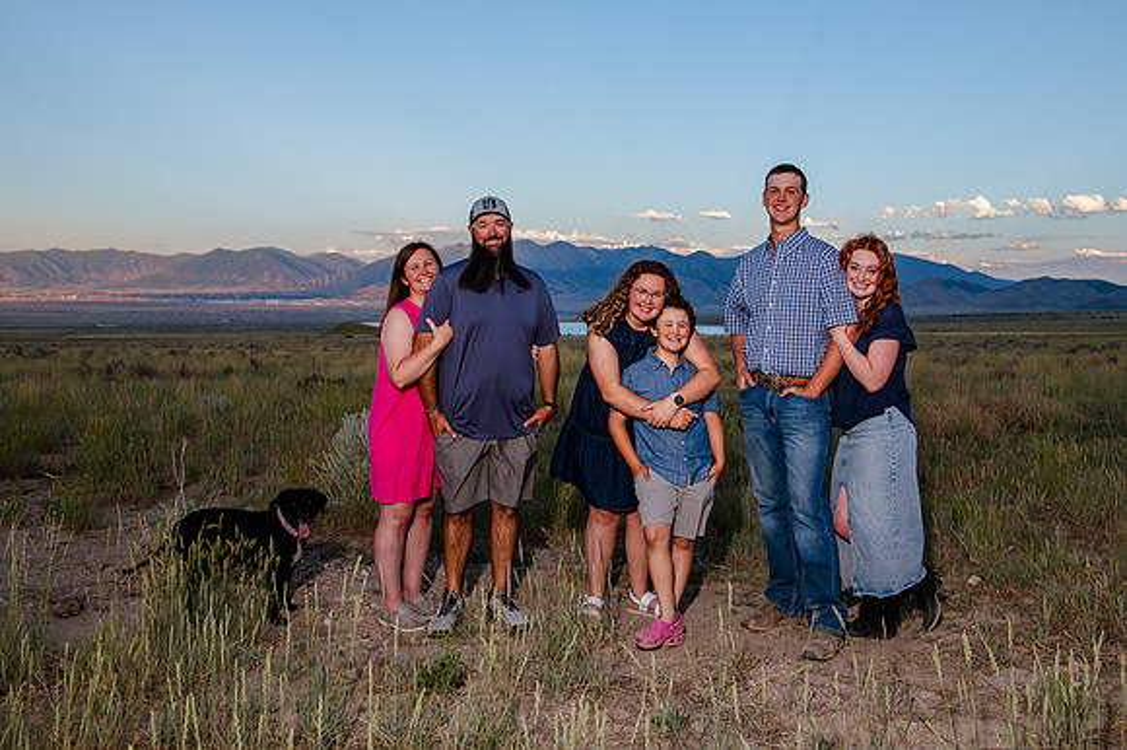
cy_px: 304
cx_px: 572
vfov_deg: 35.6
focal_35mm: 37
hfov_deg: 51.6
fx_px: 1165
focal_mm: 30
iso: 200
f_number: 5.6
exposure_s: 1/250
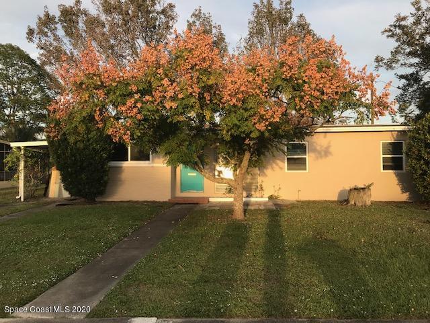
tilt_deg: +2.8
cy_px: 162
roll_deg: +0.4
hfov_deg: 63.4
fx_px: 348
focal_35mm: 28
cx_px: 215
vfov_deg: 49.7
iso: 20
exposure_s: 1/329
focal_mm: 3.99
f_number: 1.8
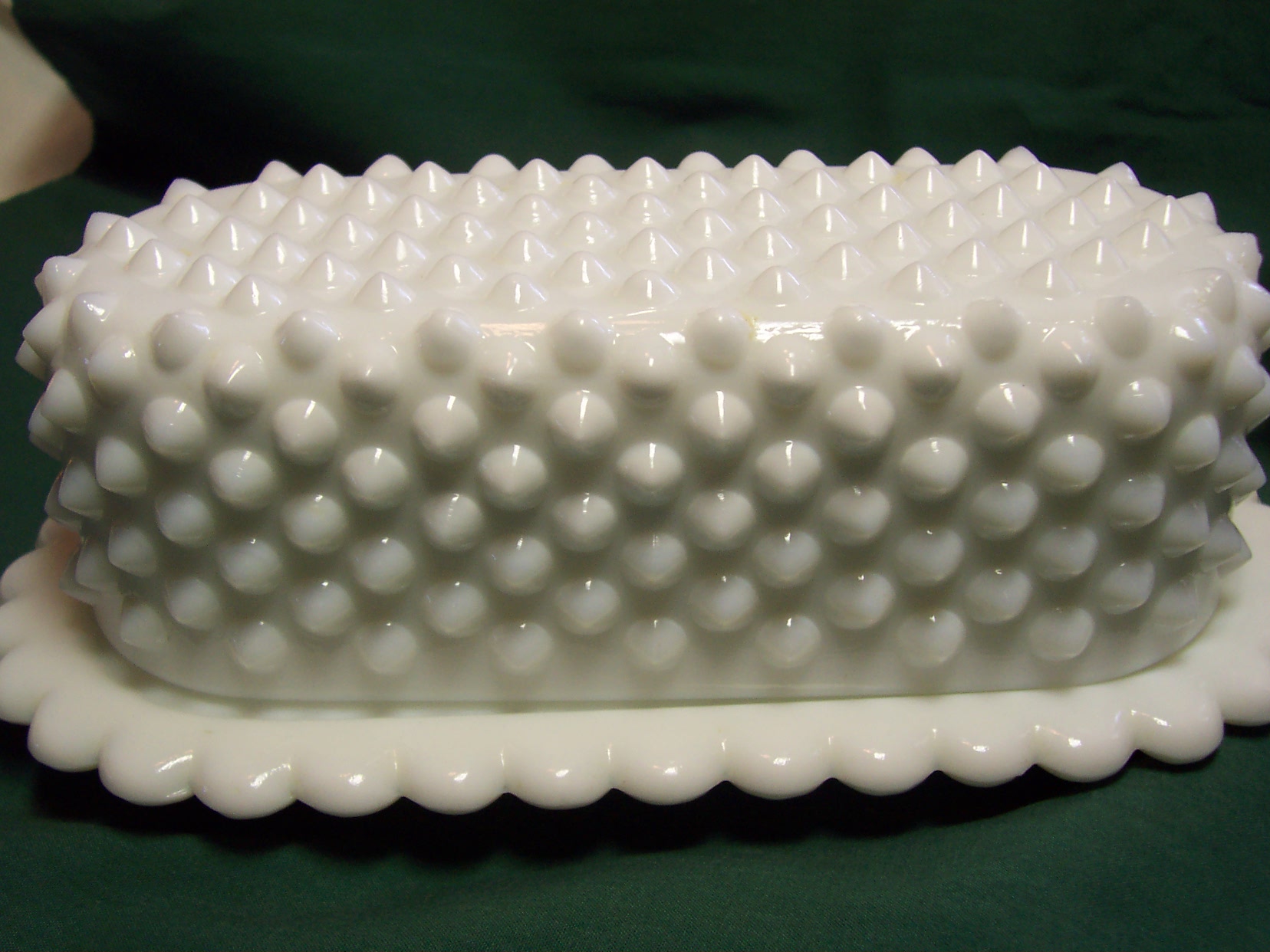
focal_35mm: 37
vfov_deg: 38.7
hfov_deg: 50.1
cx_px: 635
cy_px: 476
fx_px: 1357
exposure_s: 1/60
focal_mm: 5.6
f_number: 2.8
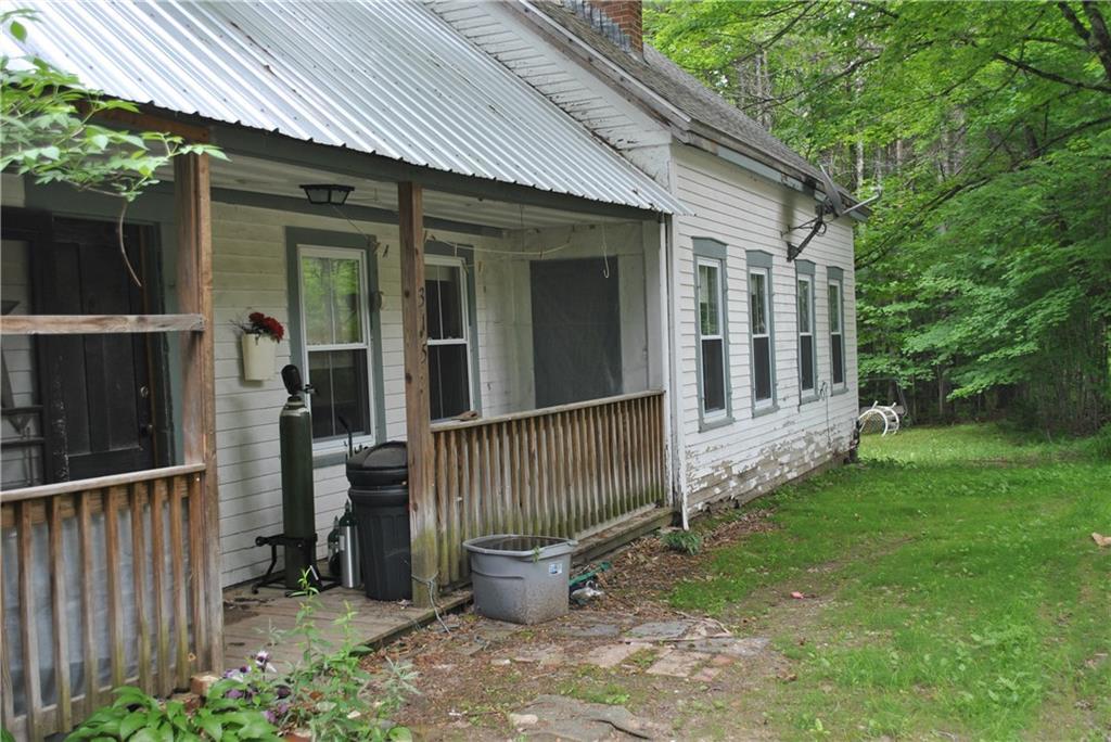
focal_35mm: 36
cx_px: 556
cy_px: 371
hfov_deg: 53.1
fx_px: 1112
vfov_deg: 36.9
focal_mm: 24
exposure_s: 1/100
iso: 200
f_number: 5
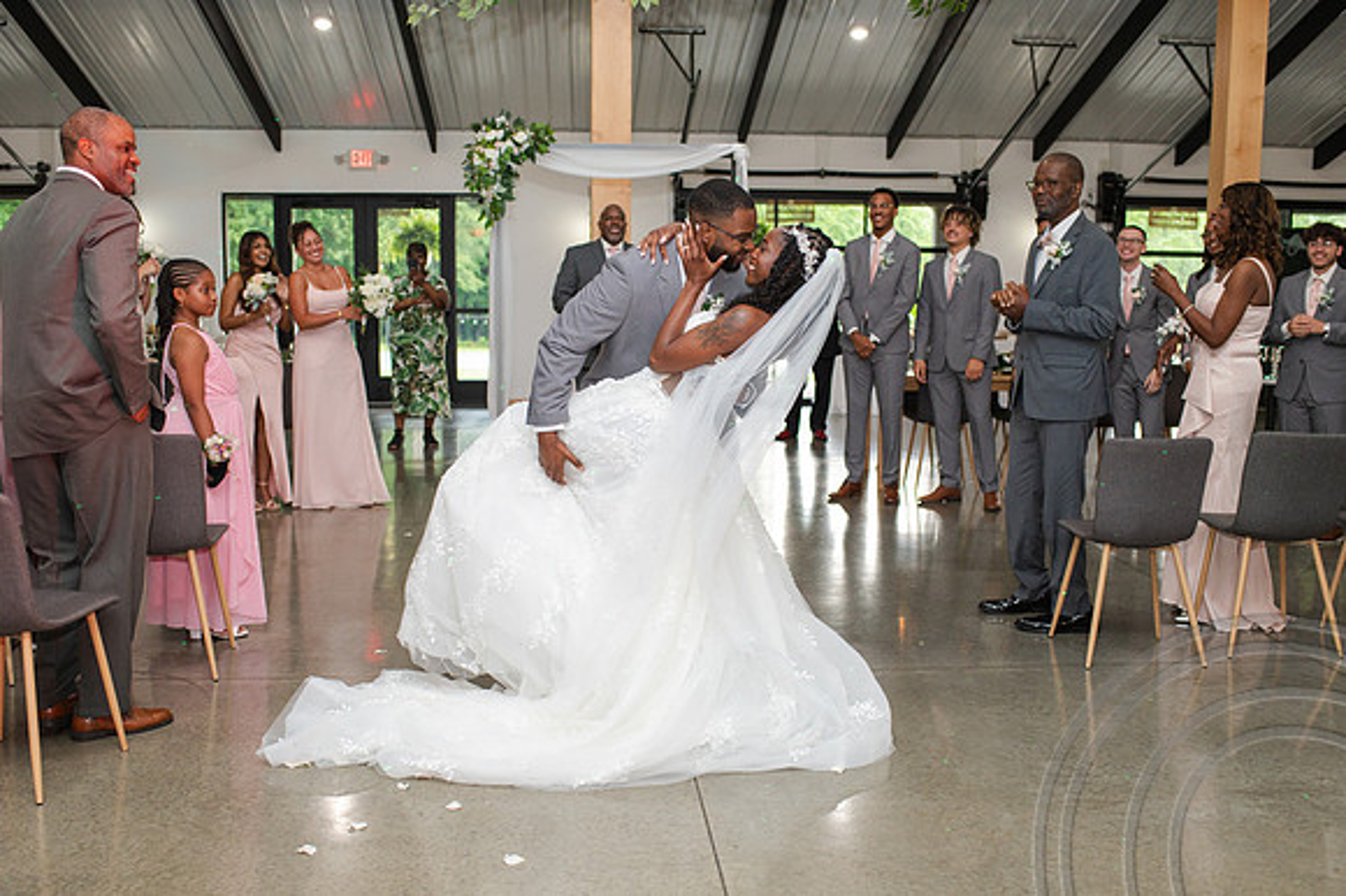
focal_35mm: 39
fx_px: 1455
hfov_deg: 49.6
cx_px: 677
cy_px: 499
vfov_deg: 34.2
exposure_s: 1/200
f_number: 3.2
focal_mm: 35
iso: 800
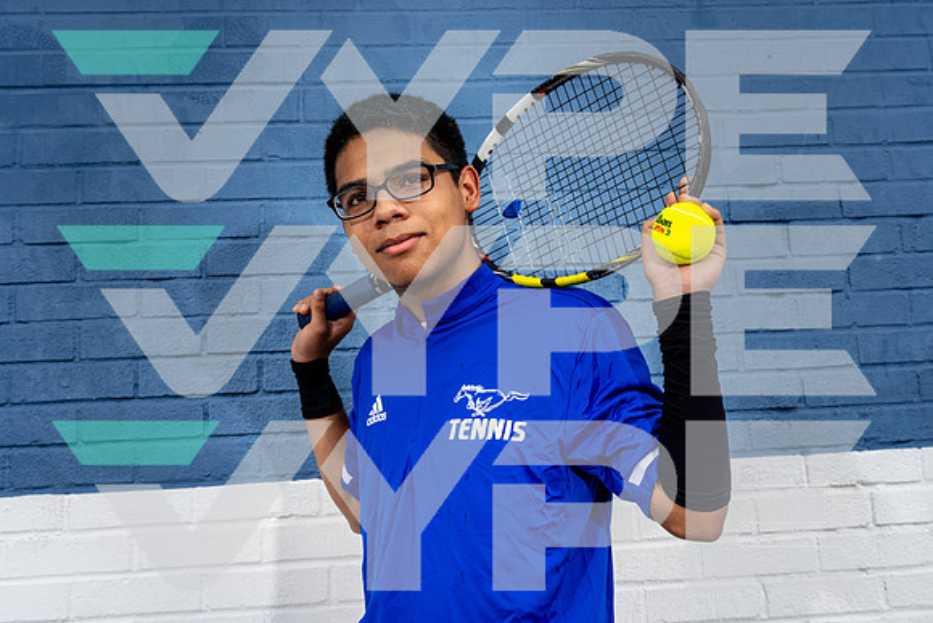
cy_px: 312
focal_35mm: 39
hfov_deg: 49.5
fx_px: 1011
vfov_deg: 34.2
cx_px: 466
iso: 100
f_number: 8
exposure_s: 1/125
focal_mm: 39
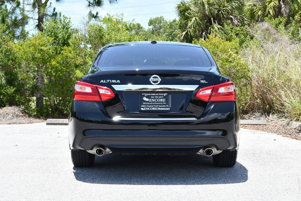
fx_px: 536
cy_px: 100
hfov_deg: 31.4
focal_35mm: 64
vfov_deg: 21.3
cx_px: 150
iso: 200
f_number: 8
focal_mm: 32
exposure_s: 1/250
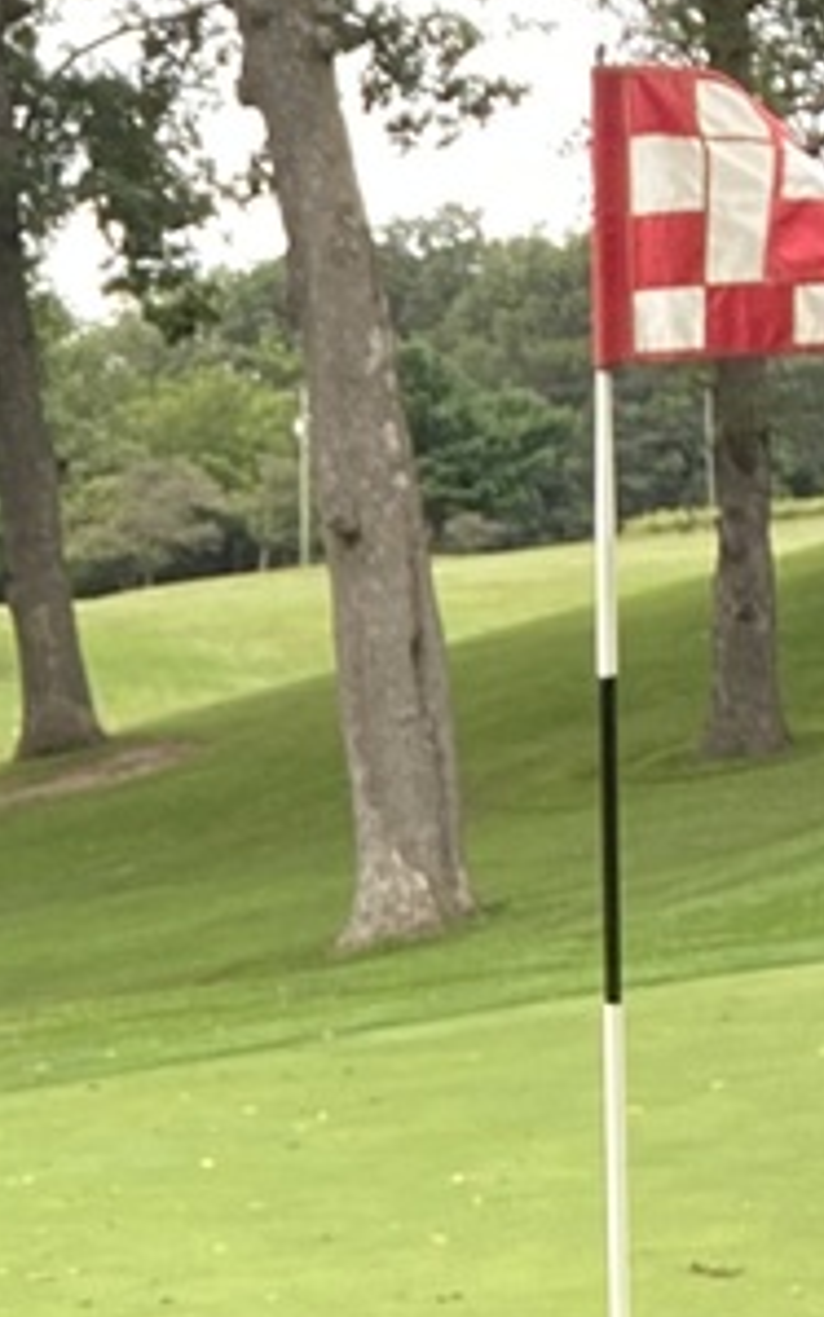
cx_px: -687
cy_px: 1269
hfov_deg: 11.2
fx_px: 3915
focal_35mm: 109
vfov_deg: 18.7
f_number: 2.2
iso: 40
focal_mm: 2.71
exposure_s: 1/122
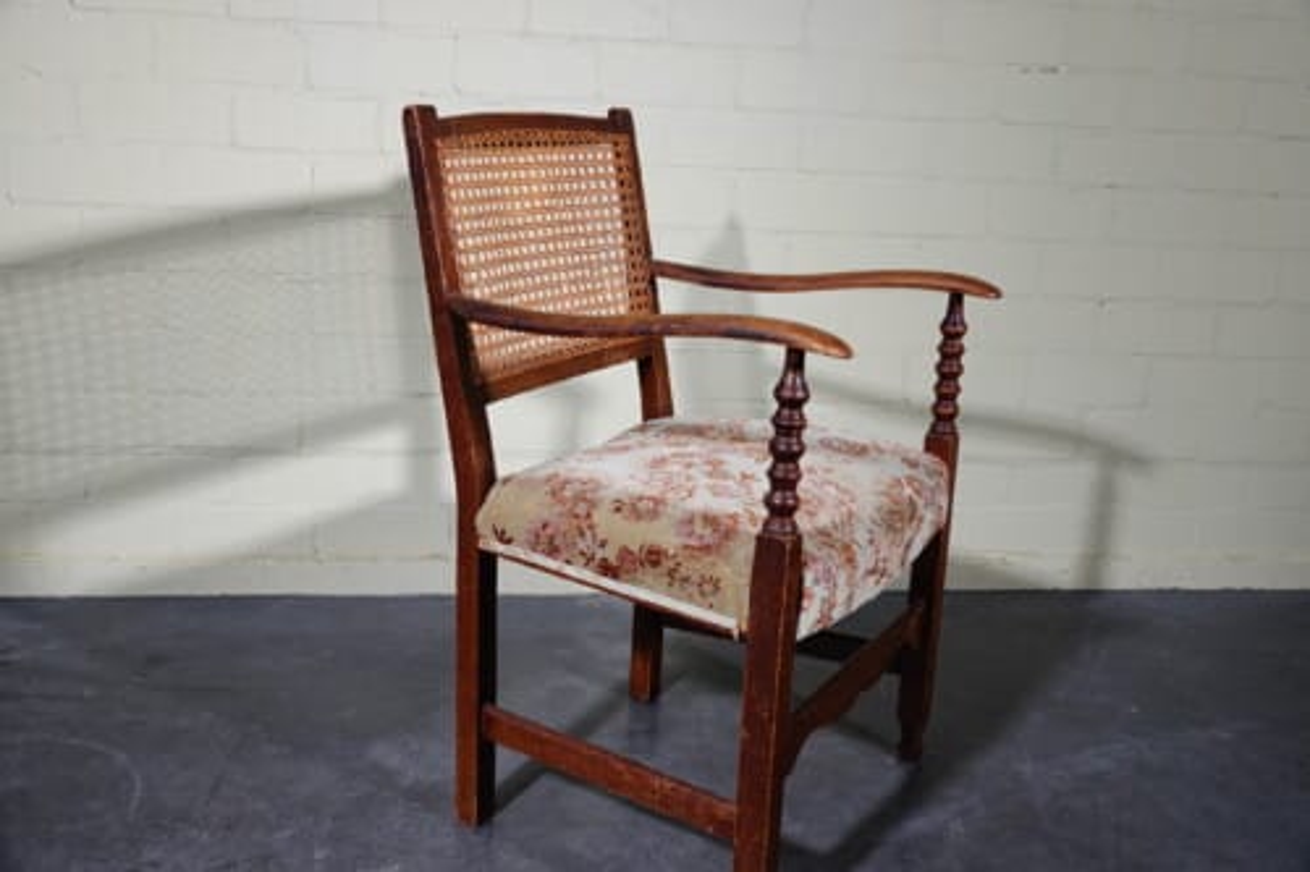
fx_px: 1309
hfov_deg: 53.1
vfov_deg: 36.8
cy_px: 436
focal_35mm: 36
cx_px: 655
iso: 100
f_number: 3.2
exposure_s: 1/125
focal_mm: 13.31
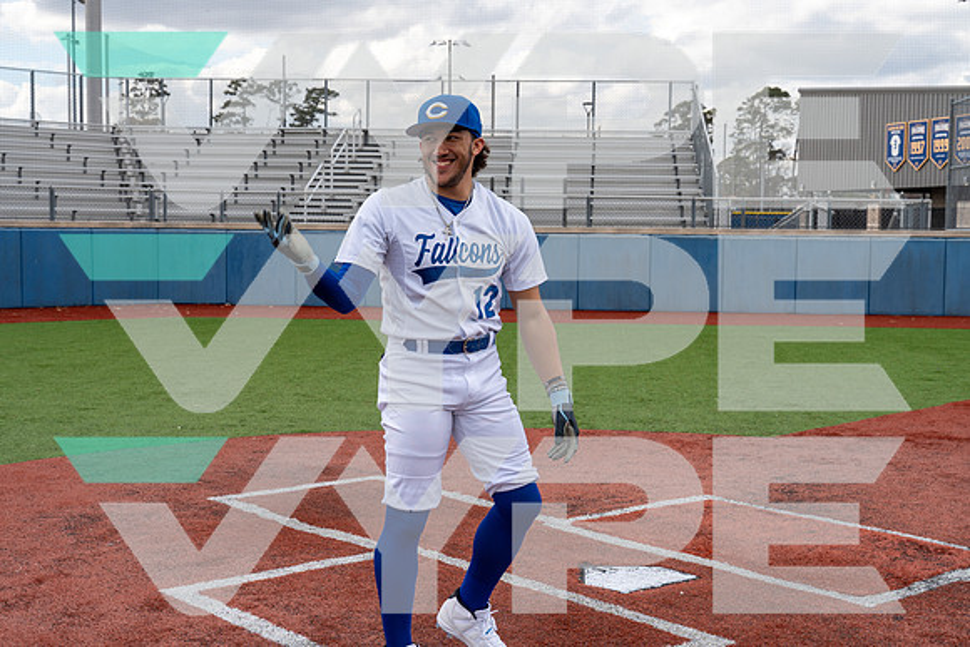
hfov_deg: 39.6
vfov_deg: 27.0
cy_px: 324
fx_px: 1347
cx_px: 485
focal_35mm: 50
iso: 100
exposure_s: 1/250
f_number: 8
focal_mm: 50
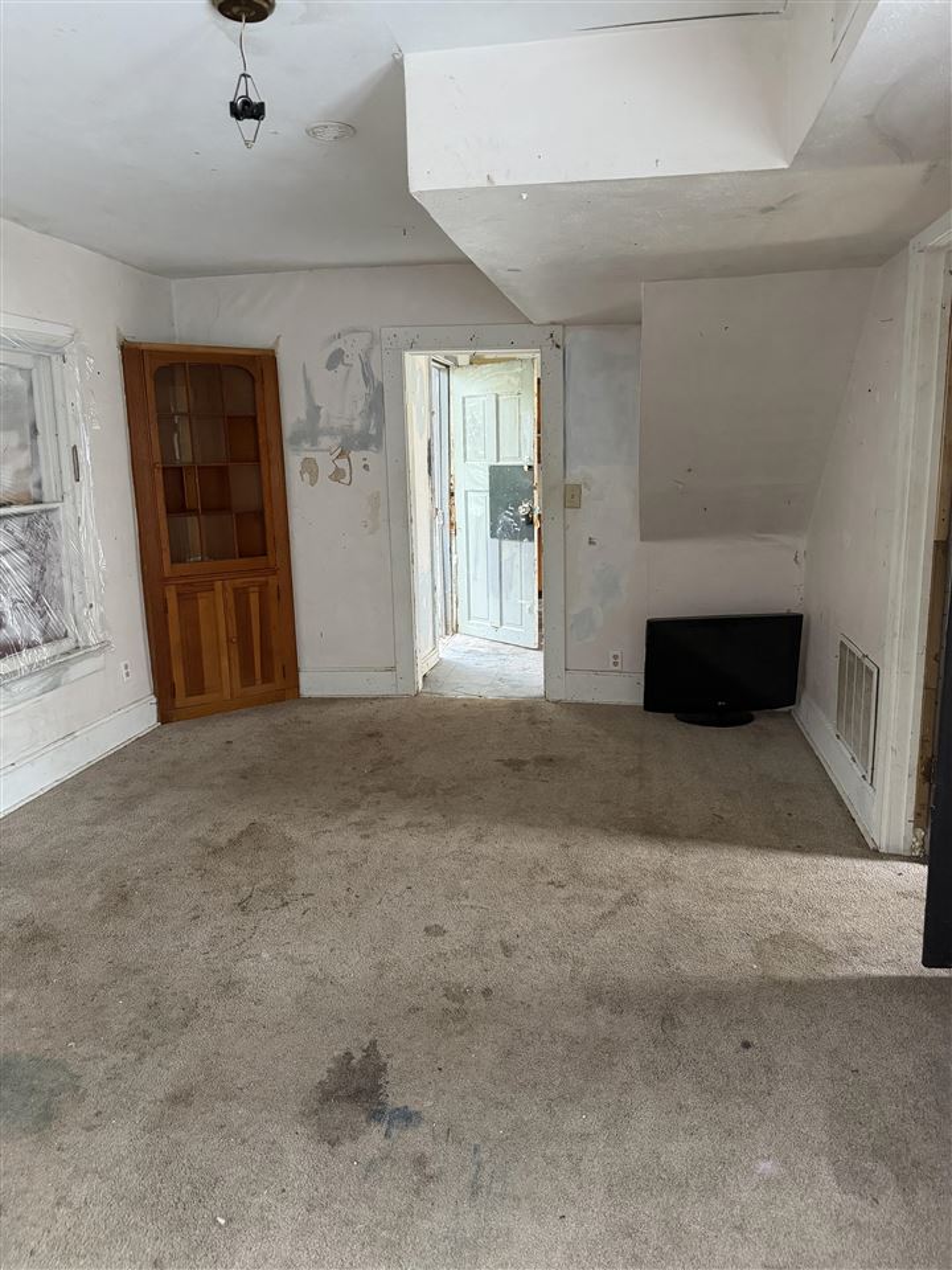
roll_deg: +0.7
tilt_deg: -10.1
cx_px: 476
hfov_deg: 56.8
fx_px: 880
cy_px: 635
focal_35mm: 24
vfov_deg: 71.6
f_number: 1.78
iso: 640
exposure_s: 1/60
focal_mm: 6.76
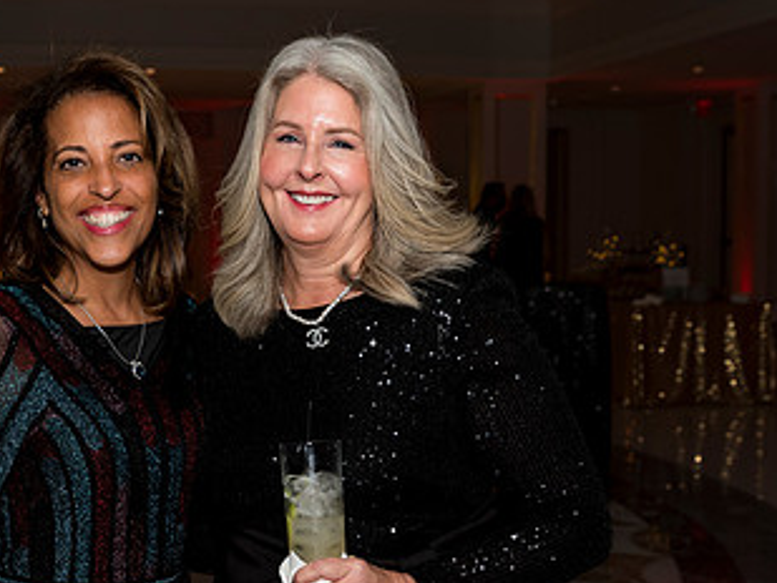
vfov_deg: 21.3
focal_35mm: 69
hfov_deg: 28.0
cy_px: 295
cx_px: 290
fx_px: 1549
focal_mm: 36
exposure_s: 1/125
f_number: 5
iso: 800
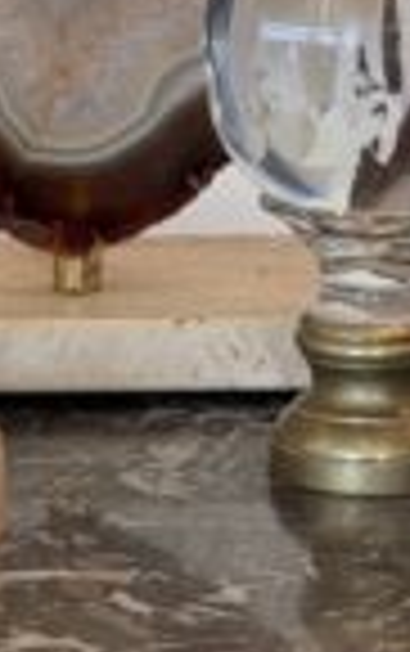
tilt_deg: -1.6
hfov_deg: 6.1
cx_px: 9
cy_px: -450
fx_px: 3832
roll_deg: +0.1
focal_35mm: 215
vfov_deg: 9.4
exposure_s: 1/121
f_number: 1.78
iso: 50
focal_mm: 6.76
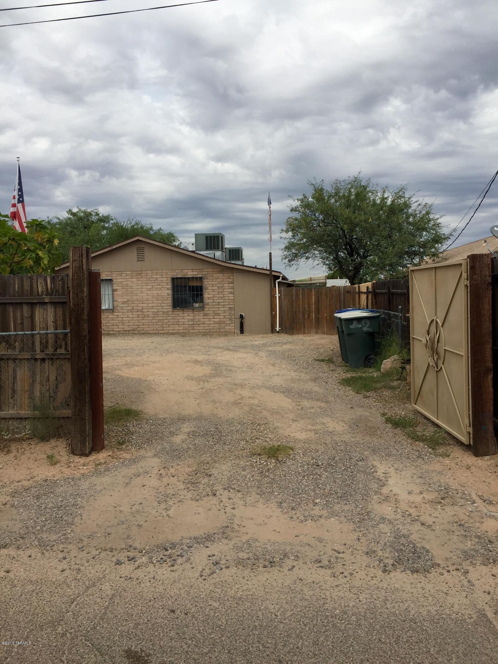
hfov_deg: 48.2
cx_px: 249
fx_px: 556
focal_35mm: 29
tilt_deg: -3.0
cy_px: 332
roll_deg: +1.1
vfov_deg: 61.7
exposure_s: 1/3597
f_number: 2.2
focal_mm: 4.15
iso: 32
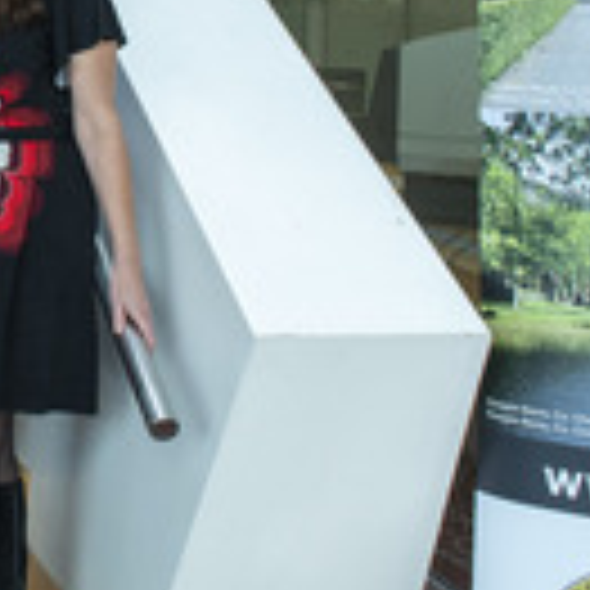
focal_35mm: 89
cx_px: -288
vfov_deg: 18.7
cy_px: -68
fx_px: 1716
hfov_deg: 17.6
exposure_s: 1/125
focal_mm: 24
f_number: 6.3
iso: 1000
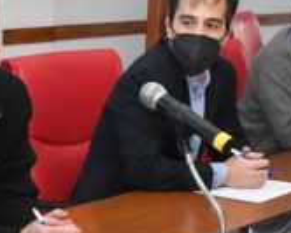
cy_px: 280
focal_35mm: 117
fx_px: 1008
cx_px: -63
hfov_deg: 15.8
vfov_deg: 12.9
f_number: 8
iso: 3200
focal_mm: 18
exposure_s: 1/160
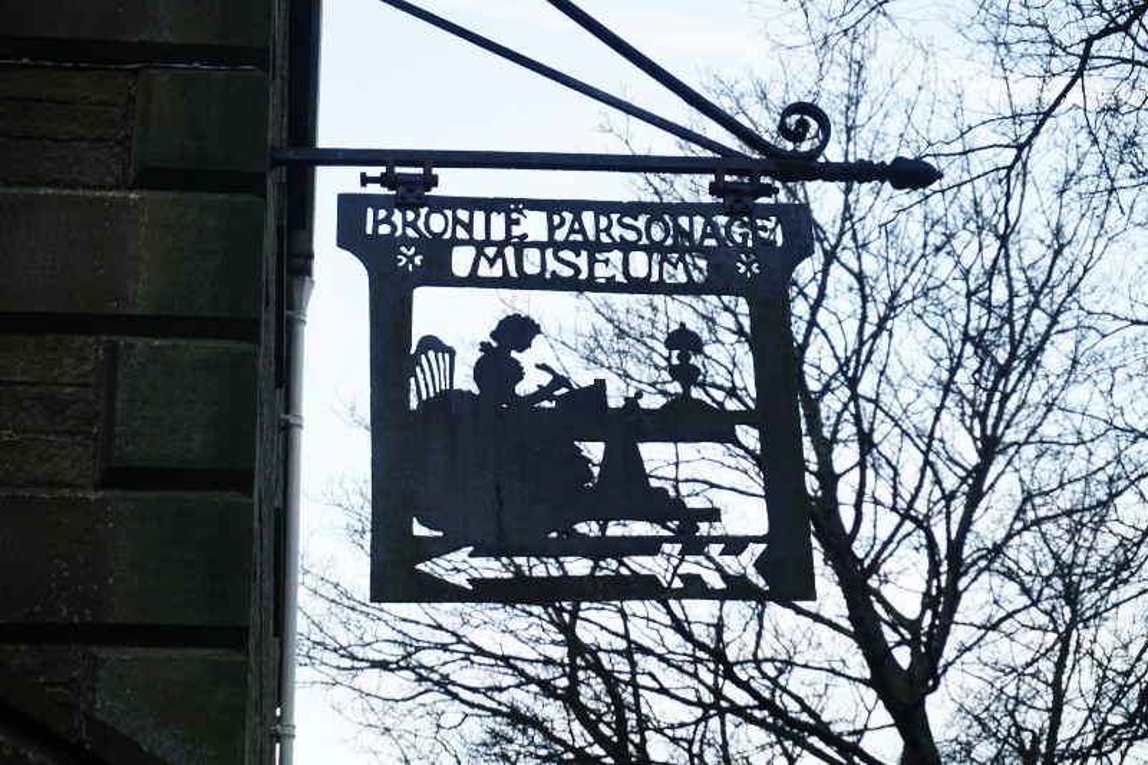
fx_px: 2248
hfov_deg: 28.7
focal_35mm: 70
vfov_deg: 19.3
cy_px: 382
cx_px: 574
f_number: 5.6
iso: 250
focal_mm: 47
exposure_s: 1/80
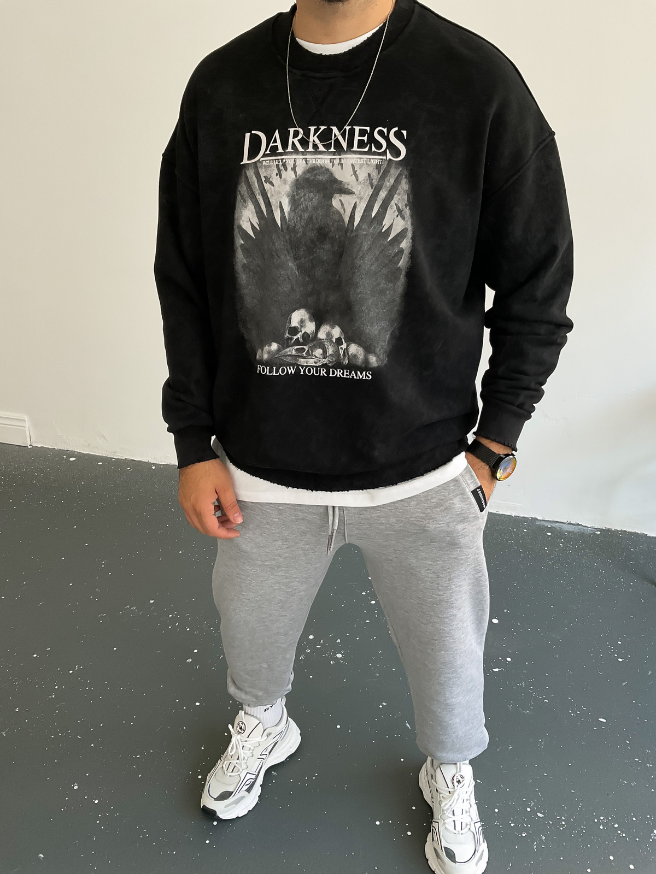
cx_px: 328
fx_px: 733
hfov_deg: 48.2
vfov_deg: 61.7
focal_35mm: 29
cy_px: 437
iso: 40
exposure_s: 1/120
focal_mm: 3
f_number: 1.8
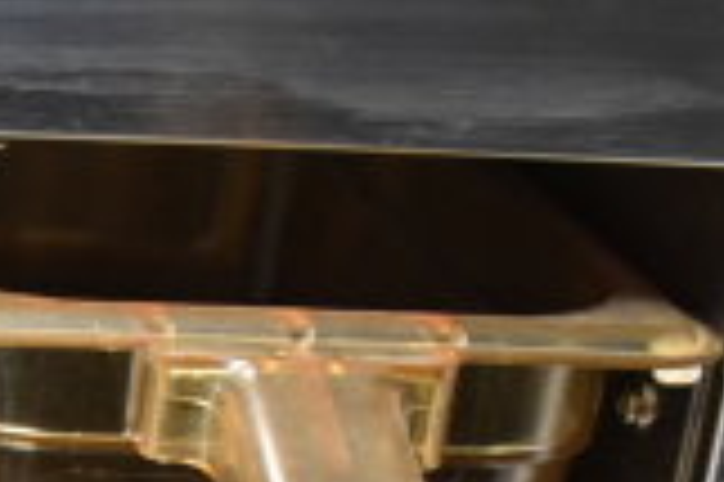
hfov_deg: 12.6
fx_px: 2973
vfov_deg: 9.0
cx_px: -598
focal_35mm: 148
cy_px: 768
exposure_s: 1/40
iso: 1400
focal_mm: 26
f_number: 4
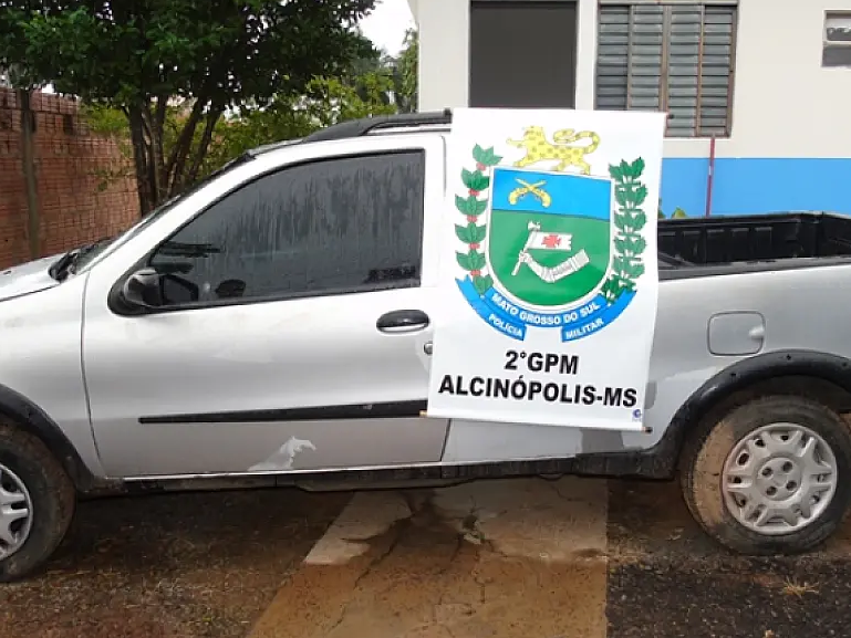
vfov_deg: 53.1
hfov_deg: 67.3
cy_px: 307
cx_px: 424
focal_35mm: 26
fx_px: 639
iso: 80
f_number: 3.4
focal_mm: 4.4
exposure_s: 1/30
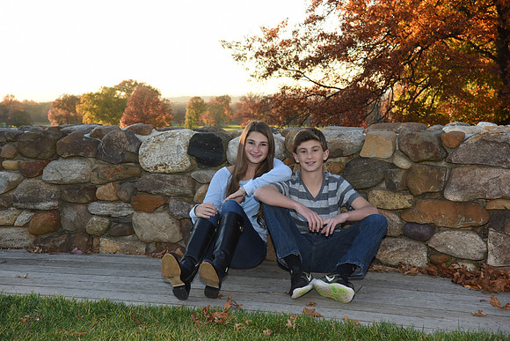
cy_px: 170
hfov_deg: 36.2
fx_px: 779
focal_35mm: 55
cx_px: 255
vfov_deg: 24.6
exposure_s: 1/160
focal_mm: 55
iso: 640
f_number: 9
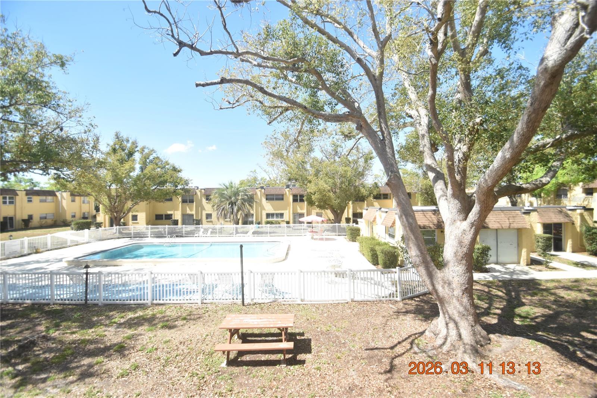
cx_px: 298
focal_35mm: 15
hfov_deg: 100.4
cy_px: 199
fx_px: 249
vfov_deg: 77.3
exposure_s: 1/3000
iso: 800
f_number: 3.5
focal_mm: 10
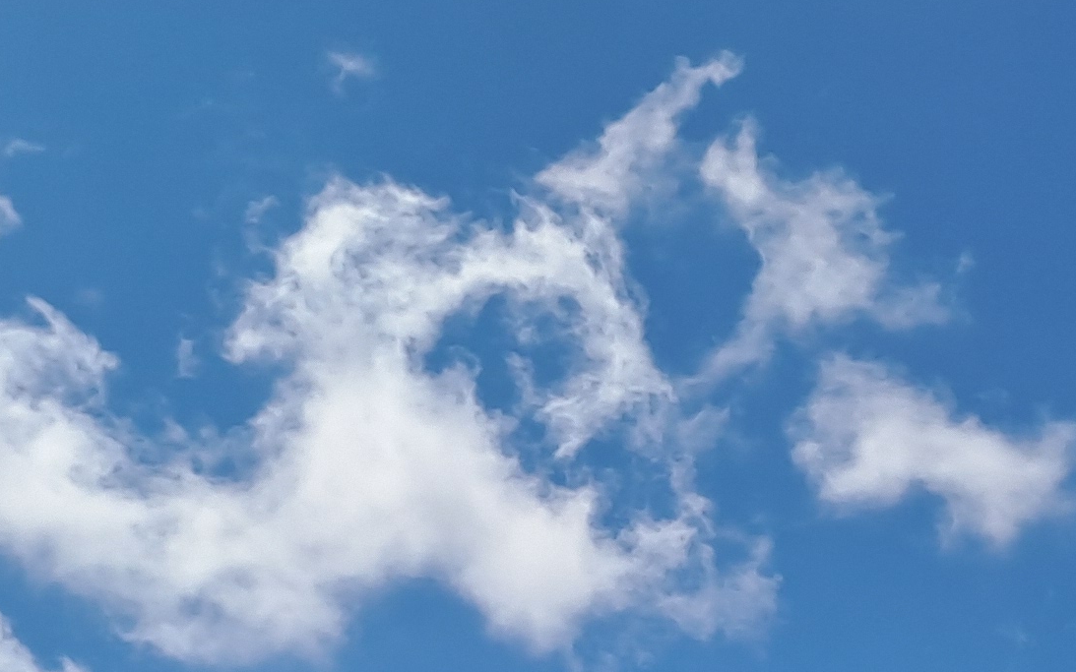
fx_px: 2844
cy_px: 1416
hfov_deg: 21.2
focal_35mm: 97
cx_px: 815
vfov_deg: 11.8
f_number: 1.8
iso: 32
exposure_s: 1/2882
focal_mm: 4.65
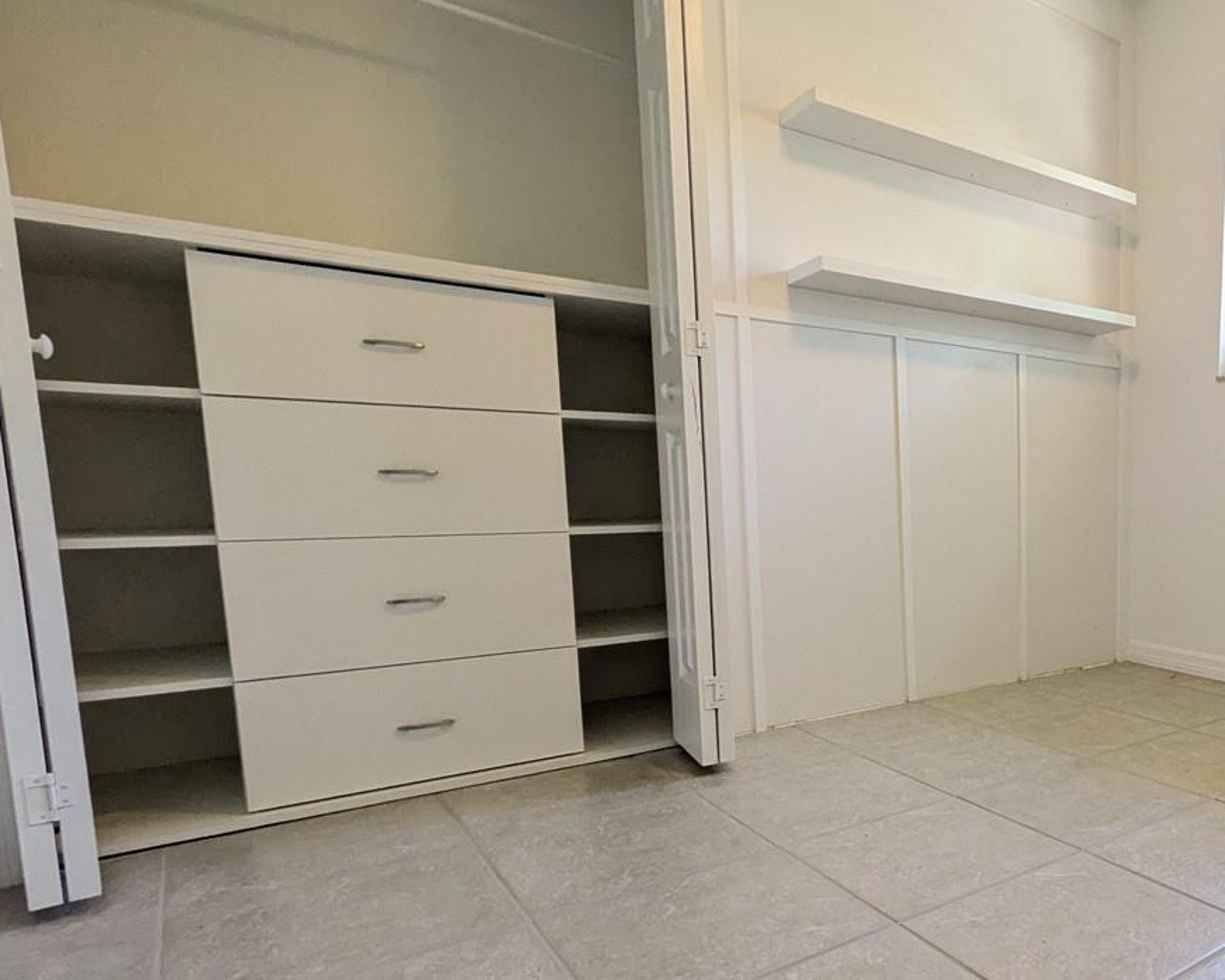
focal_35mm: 25
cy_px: 587
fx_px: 906
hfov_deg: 57.9
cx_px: 1112
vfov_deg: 56.4
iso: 176
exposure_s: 1/60
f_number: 2.2
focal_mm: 1.83
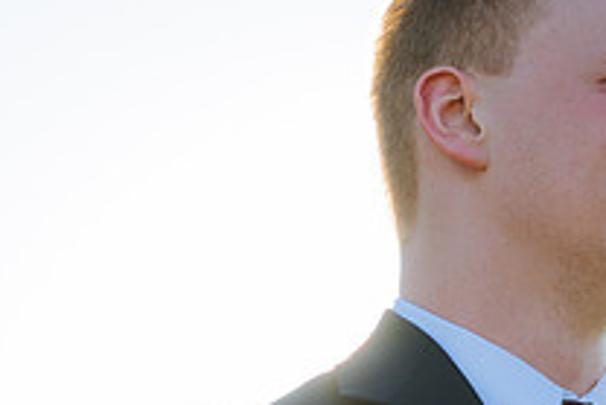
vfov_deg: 5.7
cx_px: 565
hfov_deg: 8.5
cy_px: 269
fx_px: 4060
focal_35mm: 241
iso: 200
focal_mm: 80
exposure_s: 1/1250
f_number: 4.5
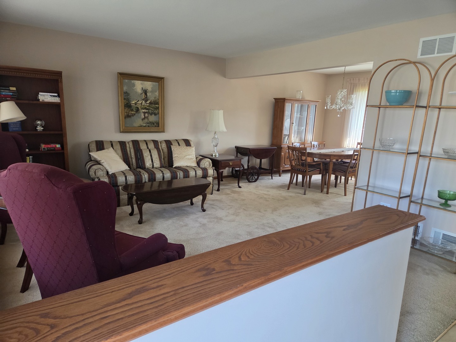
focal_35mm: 23
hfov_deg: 73.9
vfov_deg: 58.9
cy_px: 171
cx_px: 228
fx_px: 303
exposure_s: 1/120
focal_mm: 5.4
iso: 400
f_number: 1.8
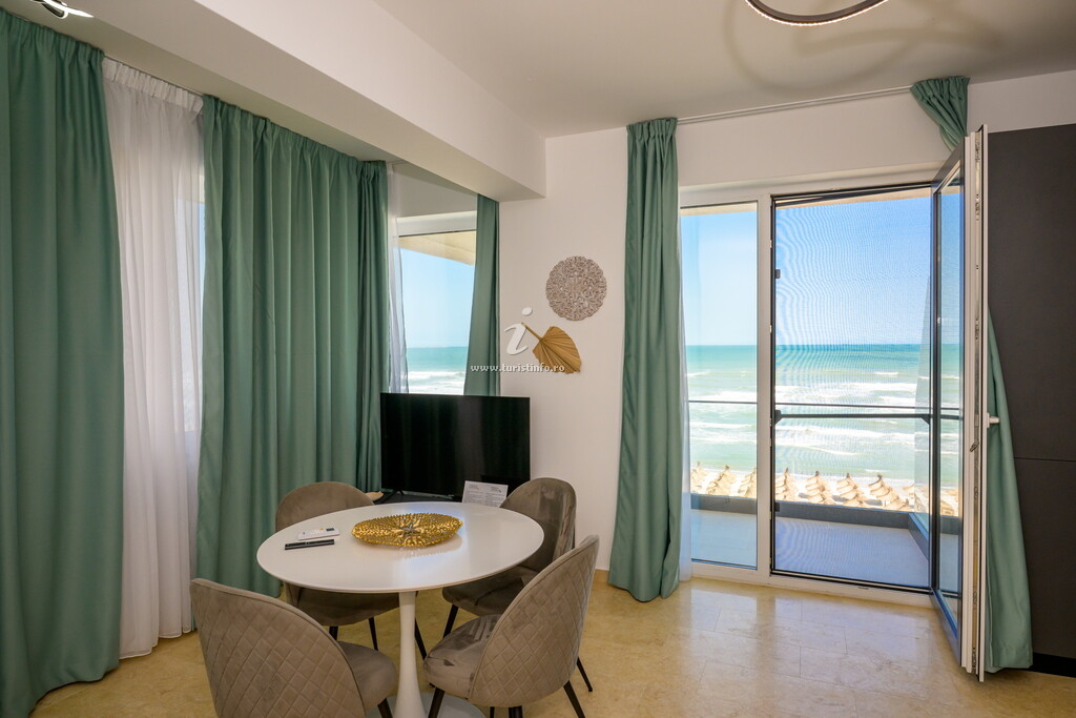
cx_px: 538
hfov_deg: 81.2
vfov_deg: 59.5
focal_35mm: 21
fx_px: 628
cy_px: 359
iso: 640
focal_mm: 21
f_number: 10
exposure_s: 1/250
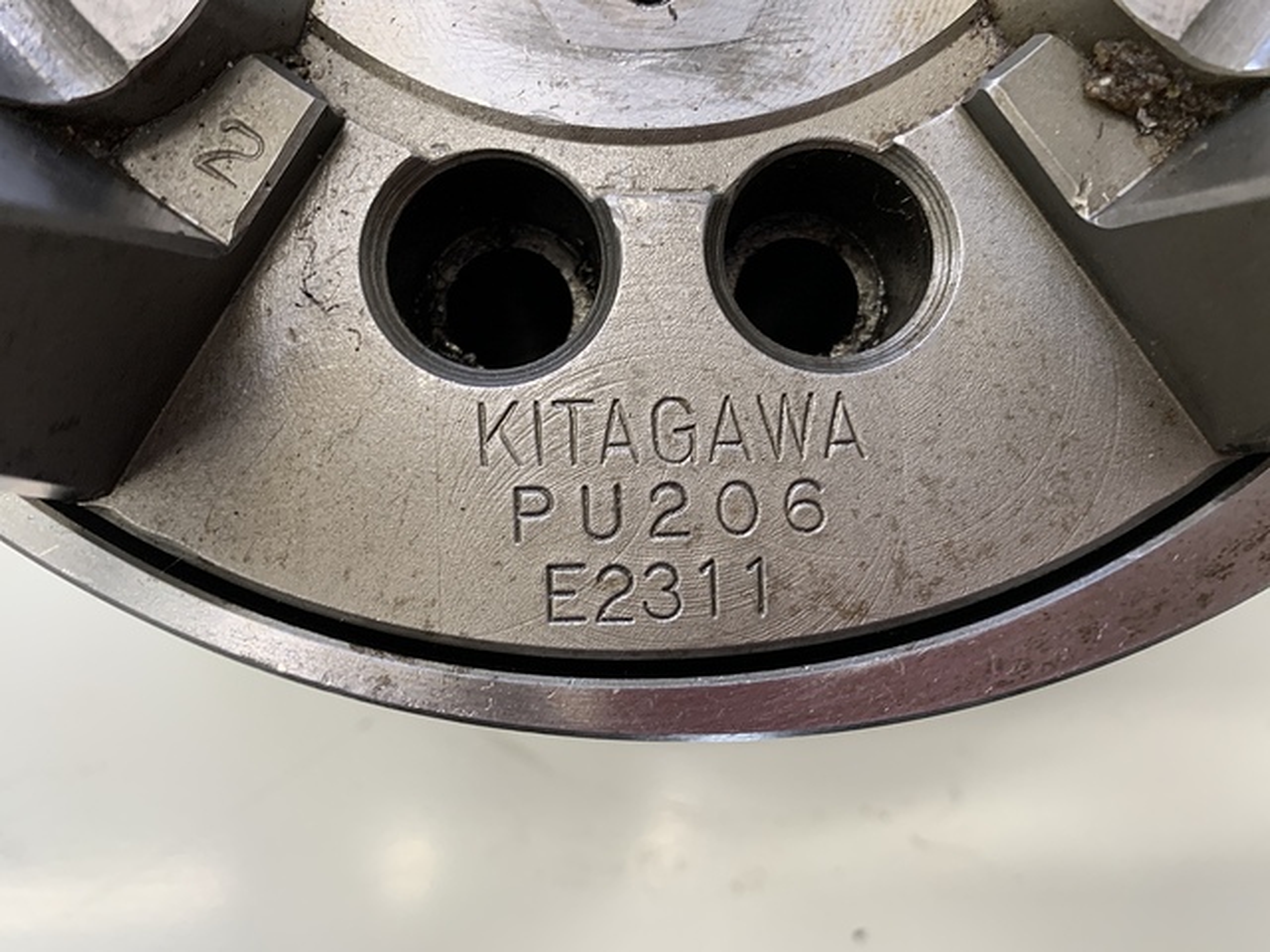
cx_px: 635
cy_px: 476
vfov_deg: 53.1
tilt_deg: -85.0
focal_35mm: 26
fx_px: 954
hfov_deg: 67.3
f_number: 1.8
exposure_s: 1/60
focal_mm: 4.25
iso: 125
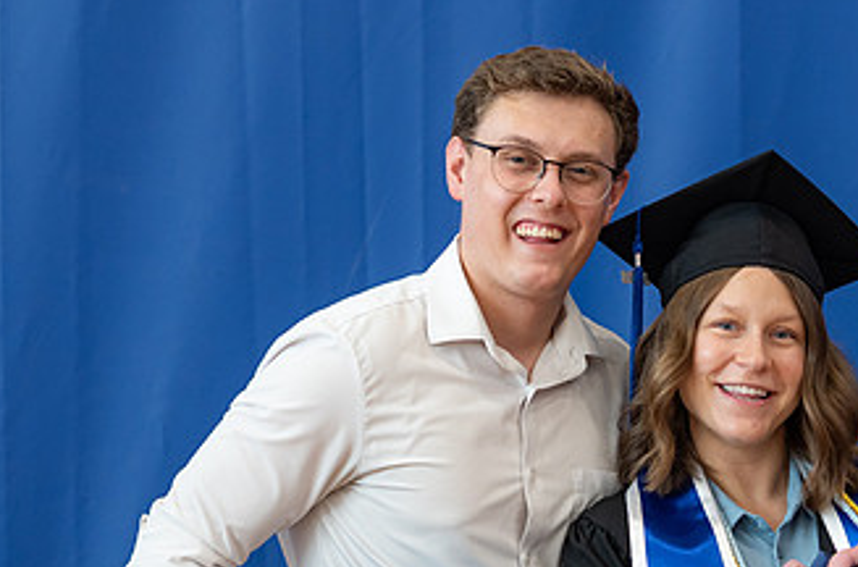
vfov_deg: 7.3
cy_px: 310
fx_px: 4420
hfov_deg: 11.1
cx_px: 645
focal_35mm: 186
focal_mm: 85
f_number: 4
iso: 800
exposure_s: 1/160
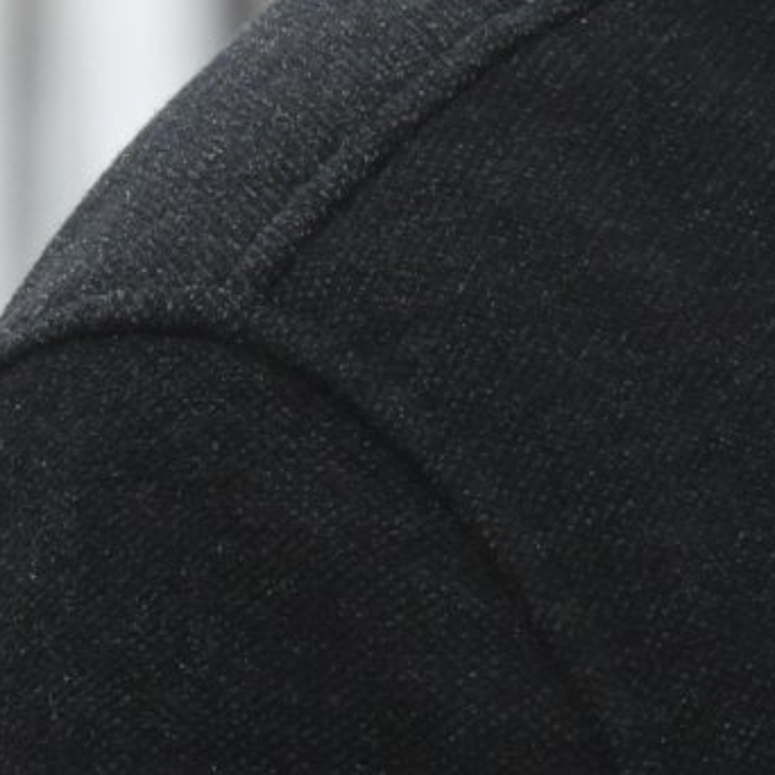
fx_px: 25102
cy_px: -647
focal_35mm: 991
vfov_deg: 1.8
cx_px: 2021
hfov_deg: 1.8
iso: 1600
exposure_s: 1/250
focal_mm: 130
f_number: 8
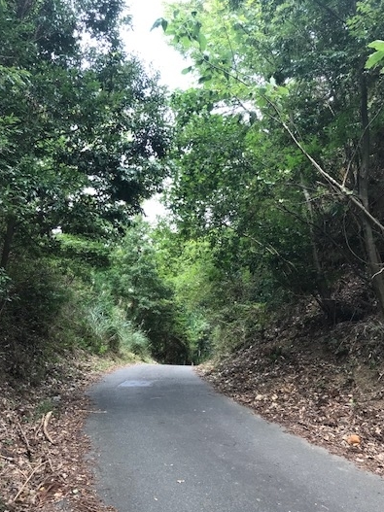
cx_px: 168
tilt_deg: +2.4
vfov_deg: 53.7
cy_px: 299
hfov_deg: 41.7
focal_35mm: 34
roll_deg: +0.2
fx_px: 503
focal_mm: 3.99
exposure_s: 1/120
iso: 40
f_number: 1.8
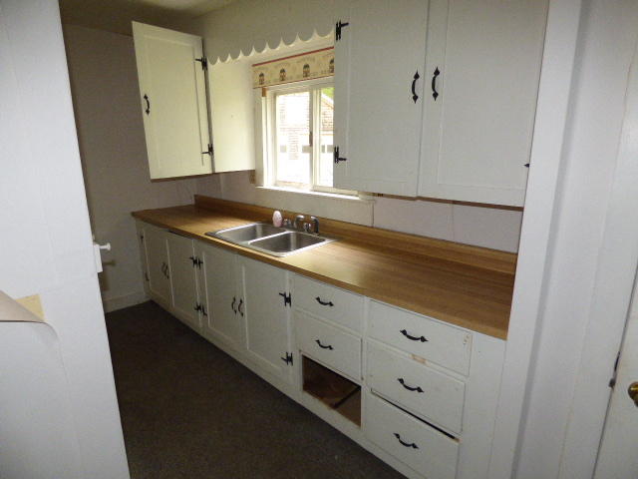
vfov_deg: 66.0
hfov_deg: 81.7
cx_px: 319
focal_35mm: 20
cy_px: 240
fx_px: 369
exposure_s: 1/60
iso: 500
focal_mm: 3.58
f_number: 2.8
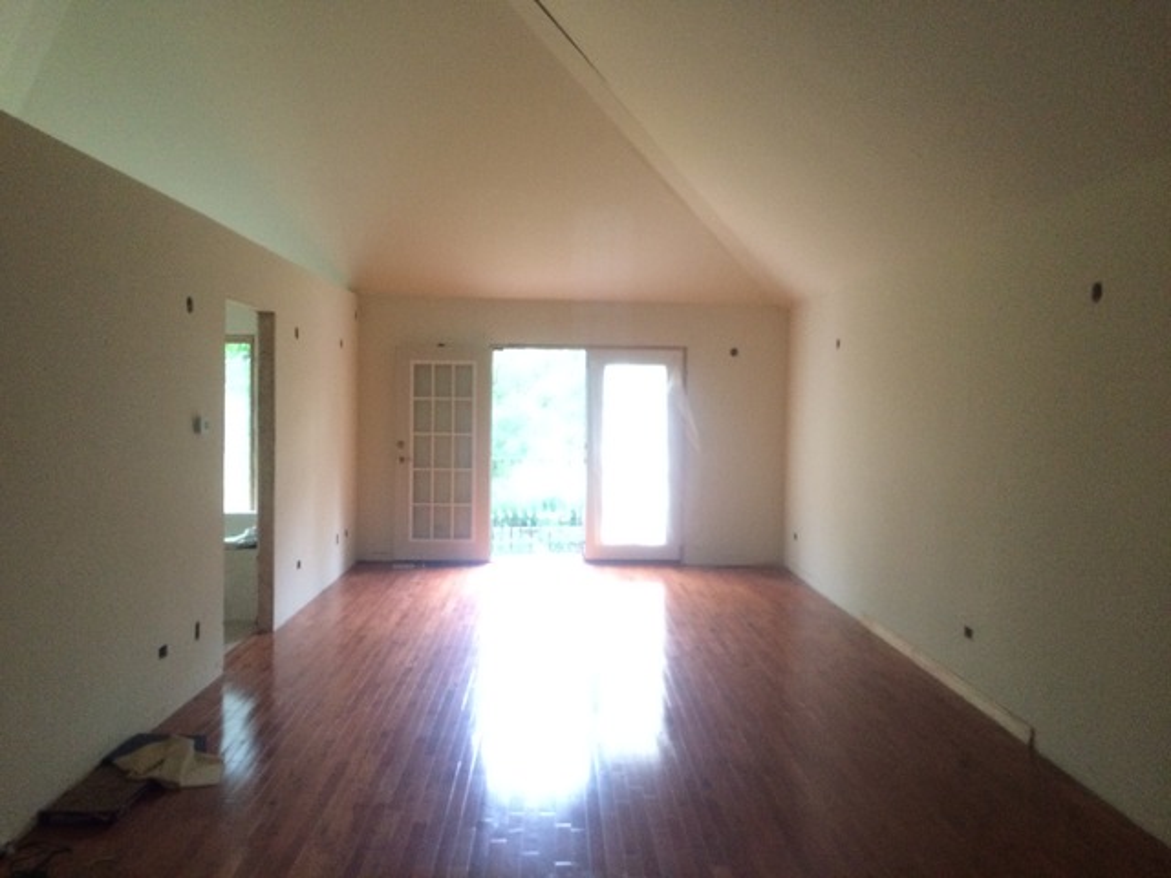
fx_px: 981
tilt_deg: -2.0
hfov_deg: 61.7
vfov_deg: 48.2
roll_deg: -0.5
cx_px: 586
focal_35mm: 29
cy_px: 439
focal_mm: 4.15
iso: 250
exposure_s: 1/30
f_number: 2.2
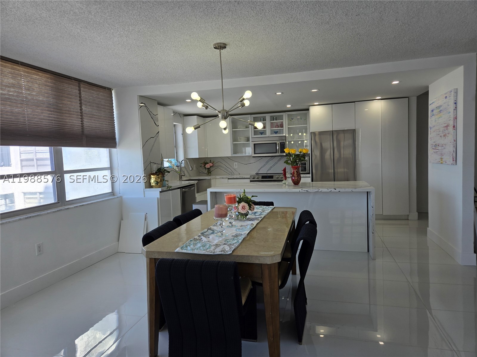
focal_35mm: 23
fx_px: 317
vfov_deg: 58.9
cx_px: 238
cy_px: 178
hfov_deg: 73.9
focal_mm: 5.4
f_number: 1.8
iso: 25
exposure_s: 1/133
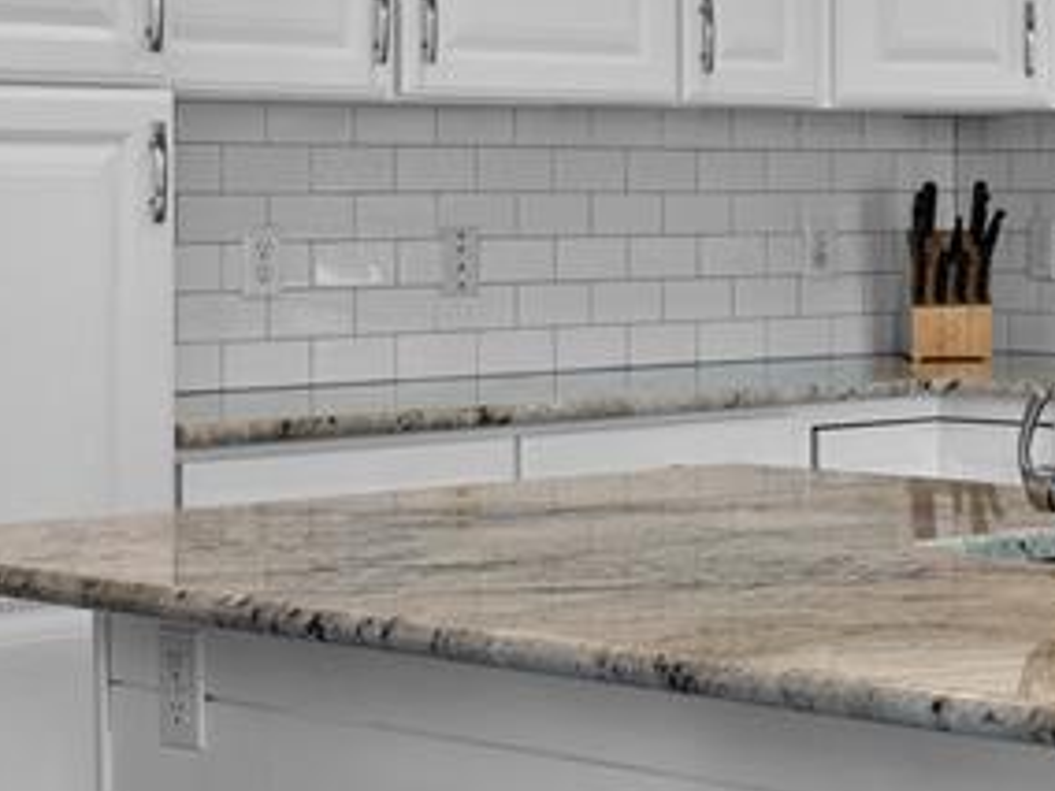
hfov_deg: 17.1
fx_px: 3170
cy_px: 247
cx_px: 1586
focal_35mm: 104
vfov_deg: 14.2
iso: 2000
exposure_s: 1/50
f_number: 8
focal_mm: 30
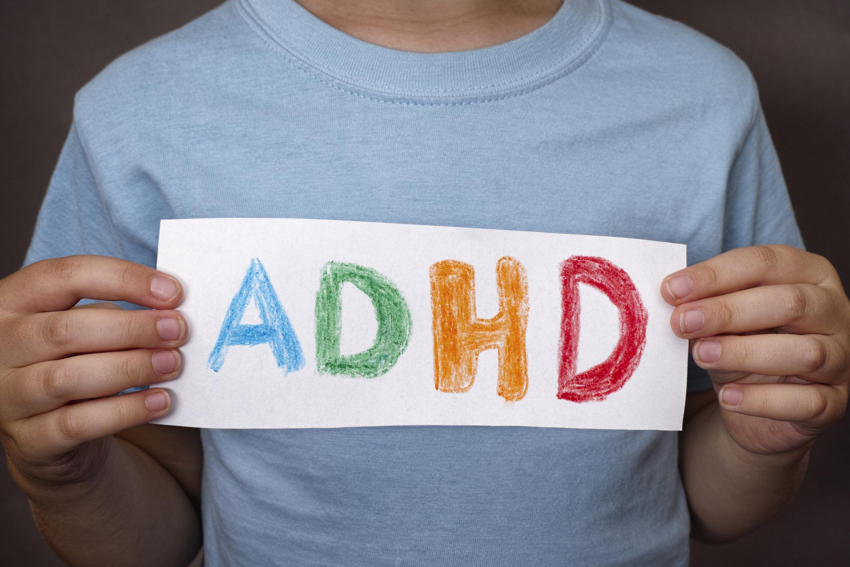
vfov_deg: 18.2
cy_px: 284
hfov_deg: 27.0
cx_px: 425
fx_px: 1771
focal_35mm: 75
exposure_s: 1/200
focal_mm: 50
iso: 100
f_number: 10
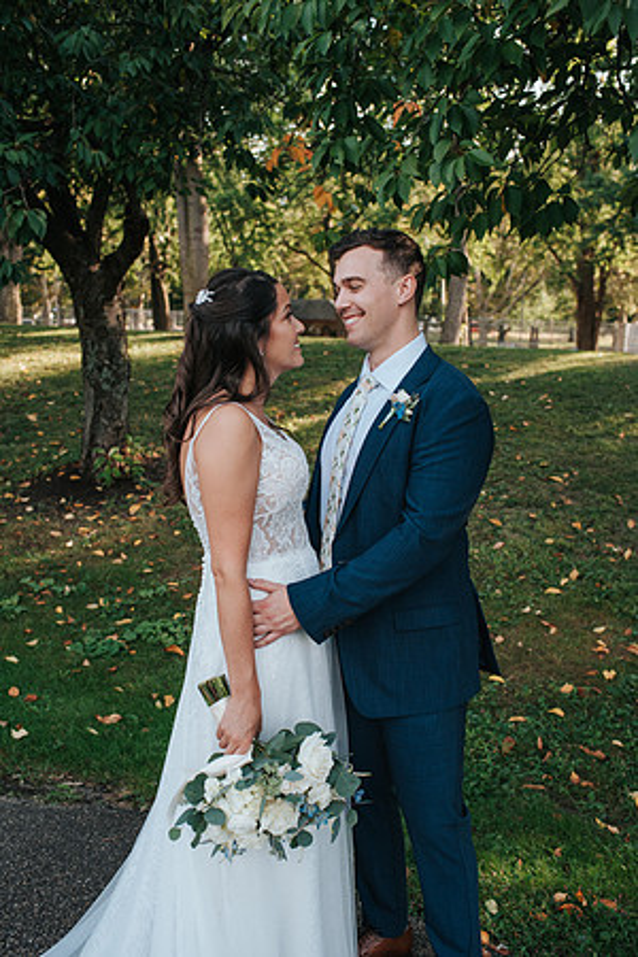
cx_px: 319
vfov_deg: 54.4
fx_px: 930
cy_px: 478
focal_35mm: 35
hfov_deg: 37.9
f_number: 4
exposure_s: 1/1000
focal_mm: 35
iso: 1000
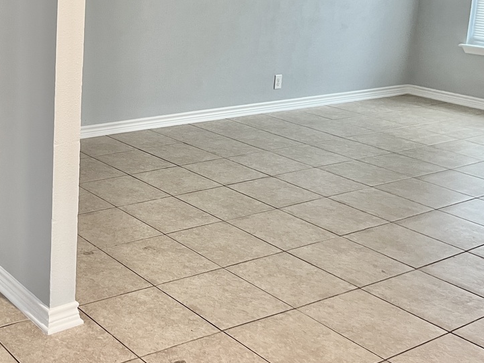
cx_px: 9
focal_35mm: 52
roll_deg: -0.2
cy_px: 60
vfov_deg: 27.3
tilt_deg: -9.7
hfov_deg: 33.9
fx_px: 727
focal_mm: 5.1
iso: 320
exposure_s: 1/60
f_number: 1.6
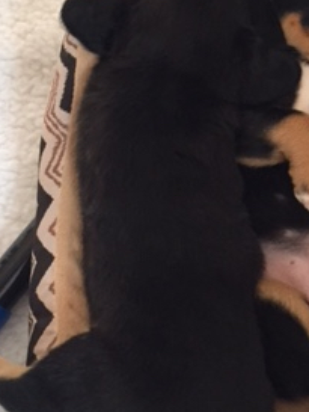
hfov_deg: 20.8
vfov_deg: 28.5
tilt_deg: -71.4
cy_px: 178
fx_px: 809
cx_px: 318
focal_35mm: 68
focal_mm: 4.15
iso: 200
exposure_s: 1/30
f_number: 2.2
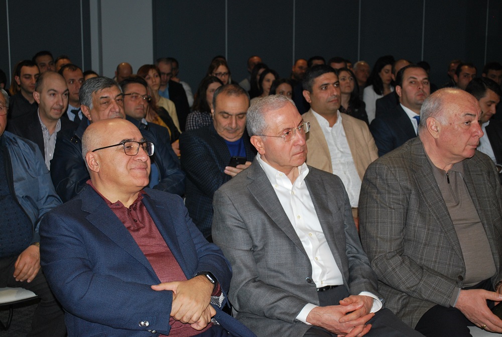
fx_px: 754
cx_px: 251
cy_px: 168
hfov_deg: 36.8
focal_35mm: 54
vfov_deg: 25.2
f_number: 5.3
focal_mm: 36
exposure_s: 1/60
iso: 400
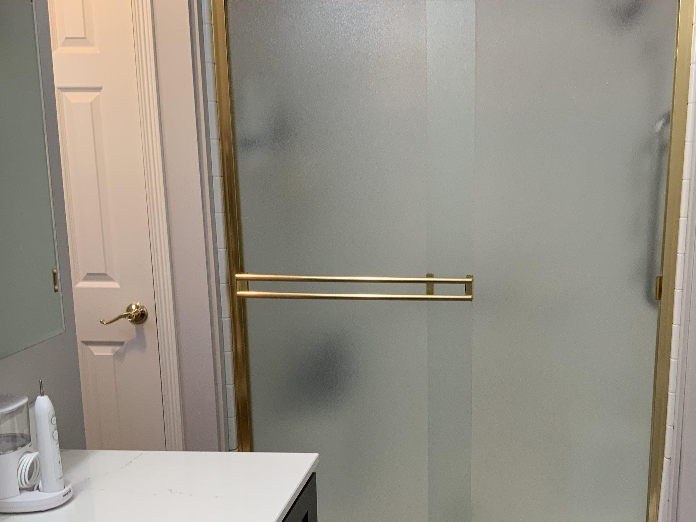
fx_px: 885
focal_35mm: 44
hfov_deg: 42.3
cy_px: 349
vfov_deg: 32.6
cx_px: 468
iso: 50
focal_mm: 3
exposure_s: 1/60
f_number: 1.8
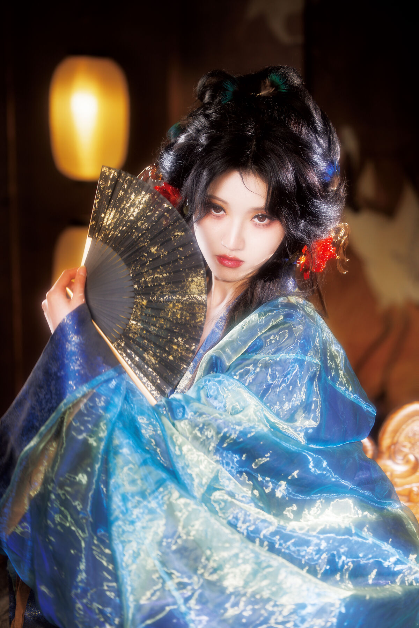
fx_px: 1797
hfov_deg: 13.3
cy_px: 314
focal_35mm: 103
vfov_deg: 19.8
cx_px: 210
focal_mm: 104
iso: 200
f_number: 3.2
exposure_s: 1/60
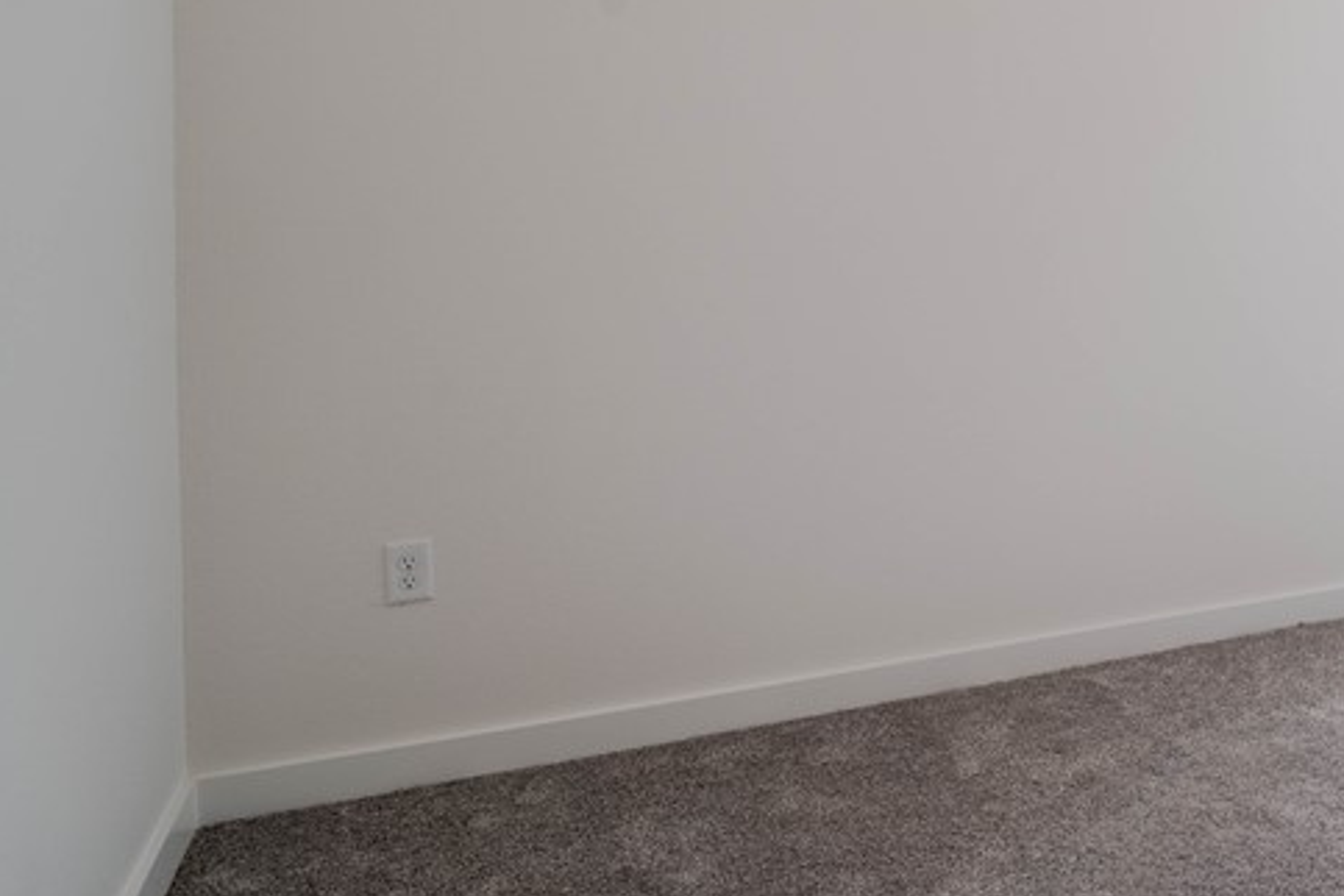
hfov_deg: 43.5
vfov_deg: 36.1
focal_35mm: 36
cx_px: 1414
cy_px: 237
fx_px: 1344
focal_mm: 16
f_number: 8
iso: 100
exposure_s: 1/60
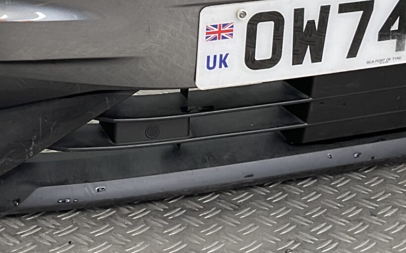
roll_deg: +0.4
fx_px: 1062
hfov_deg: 21.6
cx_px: 158
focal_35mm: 96
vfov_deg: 12.8
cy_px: -144
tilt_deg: -6.1
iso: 16
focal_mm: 3
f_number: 1.8
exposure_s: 1/167
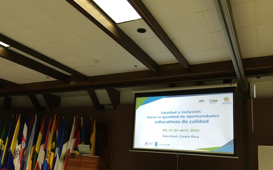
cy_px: 106
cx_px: 128
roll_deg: -2.5
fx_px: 246
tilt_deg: +12.5
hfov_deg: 58.1
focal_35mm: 33
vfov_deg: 38.1
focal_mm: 4.15
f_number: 2.2
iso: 32
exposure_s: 1/15
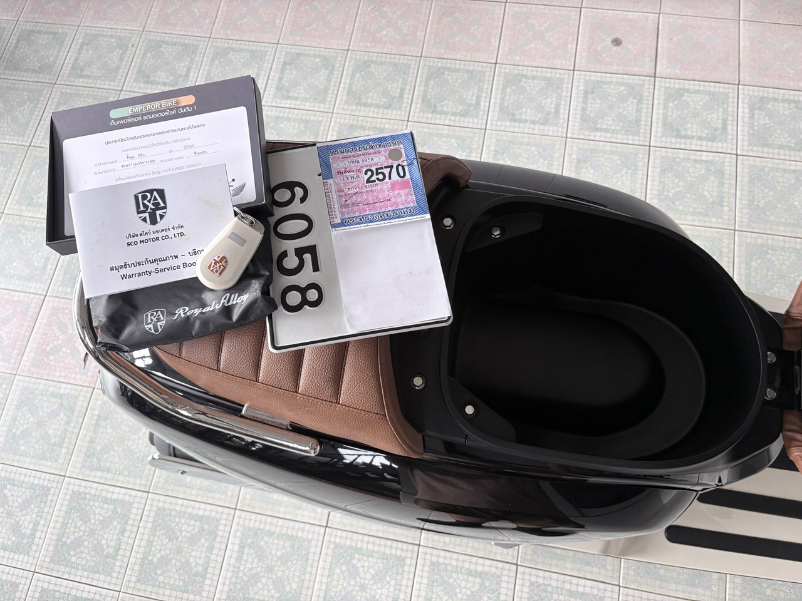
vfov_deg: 53.1
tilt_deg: -70.9
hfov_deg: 67.3
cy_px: 300
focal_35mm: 26
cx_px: 401
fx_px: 602
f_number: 1.6
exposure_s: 1/70
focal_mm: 5.96
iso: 125
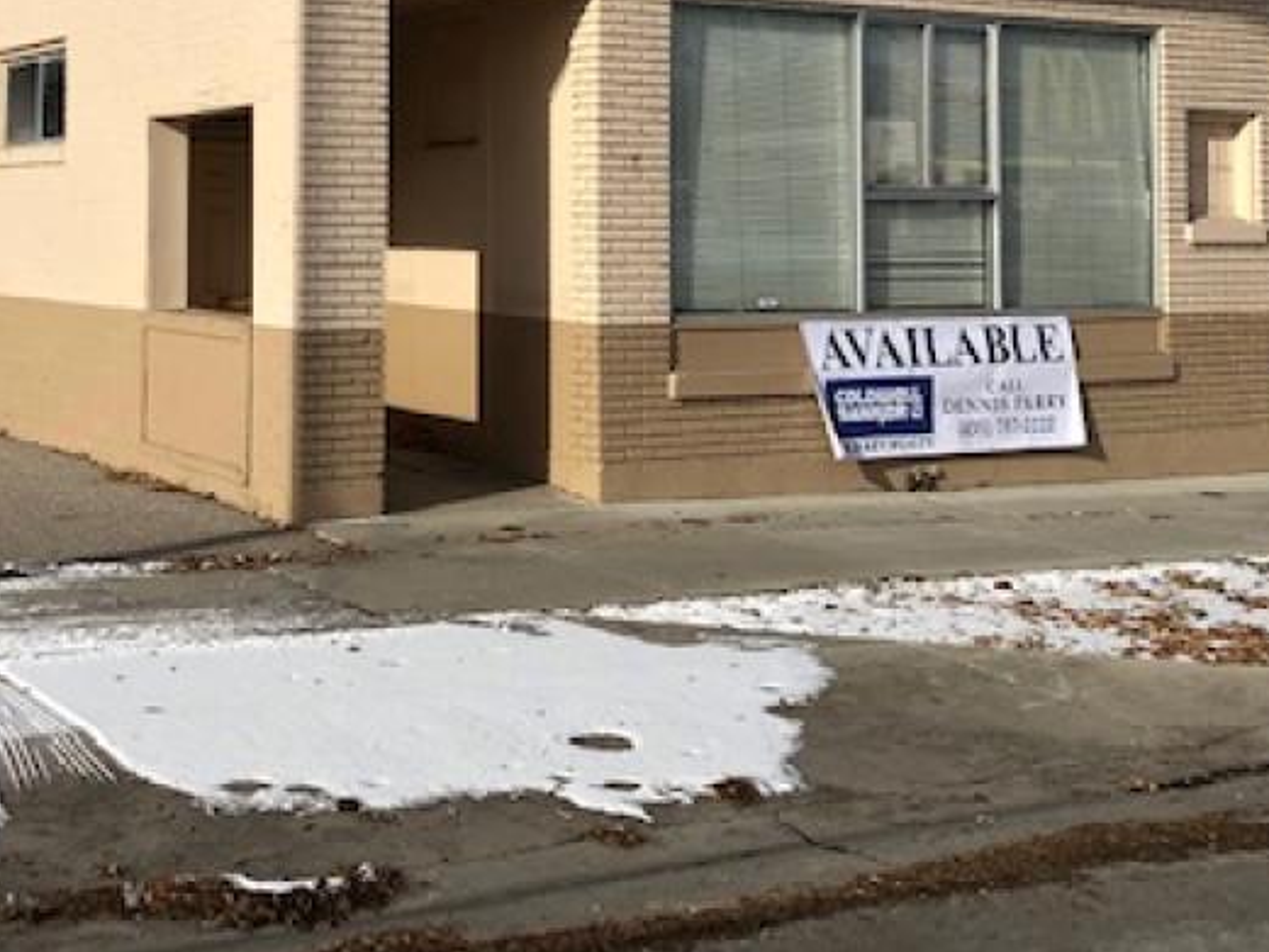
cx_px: 448
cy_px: 102
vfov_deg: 25.8
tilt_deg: +5.7
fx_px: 2017
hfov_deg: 34.7
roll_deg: +0.1
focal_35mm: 55
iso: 25
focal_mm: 4
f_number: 1.8
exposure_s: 1/4000
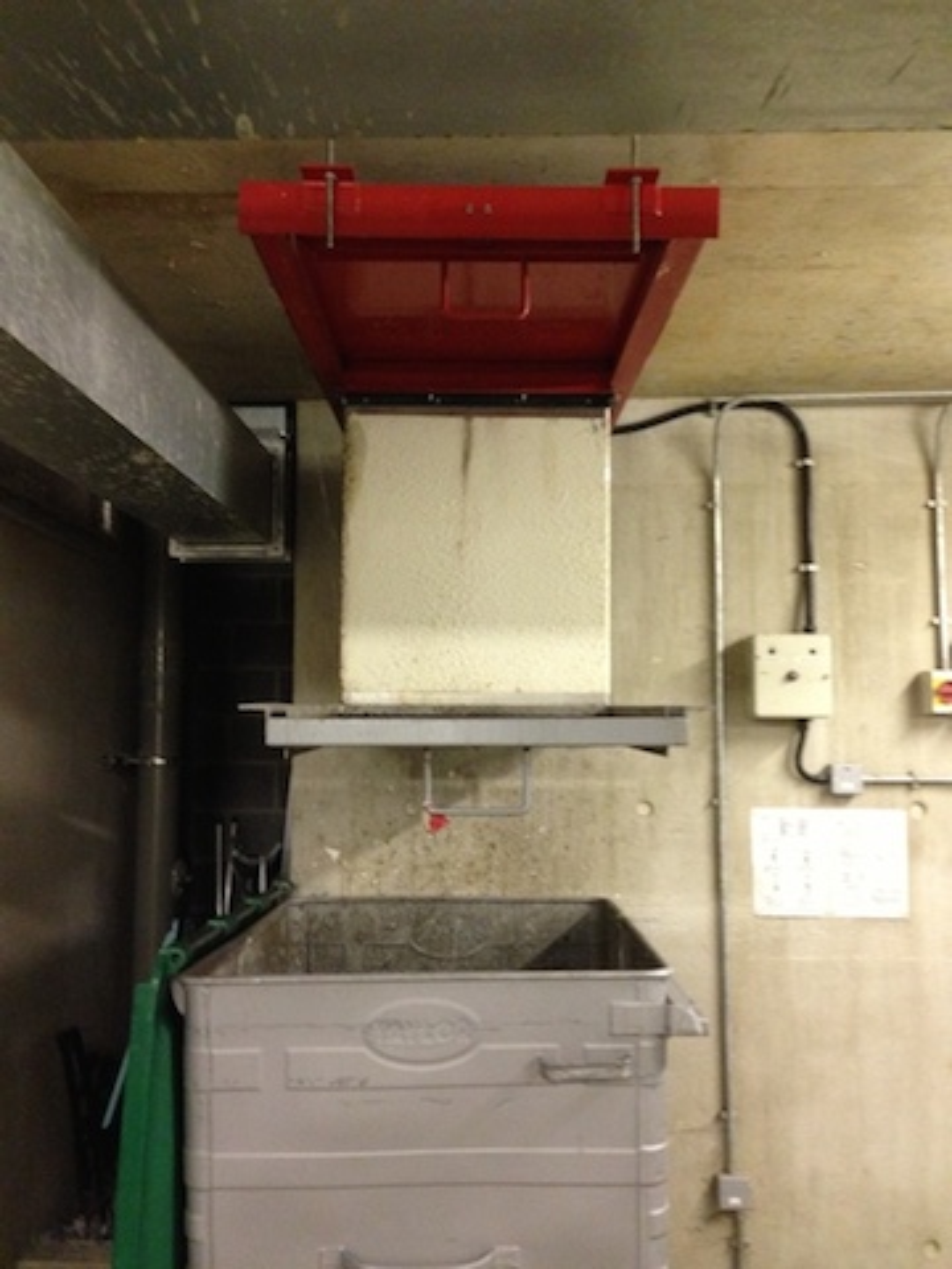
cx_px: 476
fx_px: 1210
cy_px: 634
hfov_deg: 42.9
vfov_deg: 55.4
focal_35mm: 33
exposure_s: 1/17
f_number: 2.4
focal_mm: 4.13
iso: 400
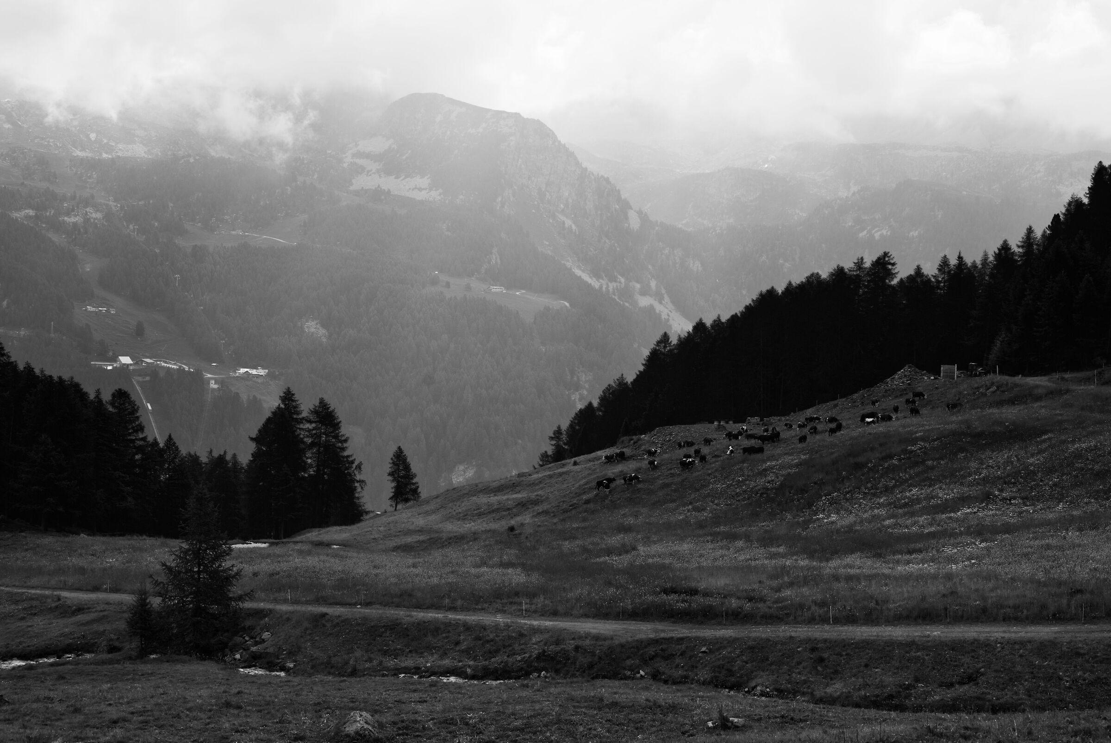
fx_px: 1668
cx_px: 556
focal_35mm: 54
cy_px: 372
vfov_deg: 25.1
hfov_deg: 36.8
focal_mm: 54
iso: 100
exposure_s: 1/125
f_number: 9
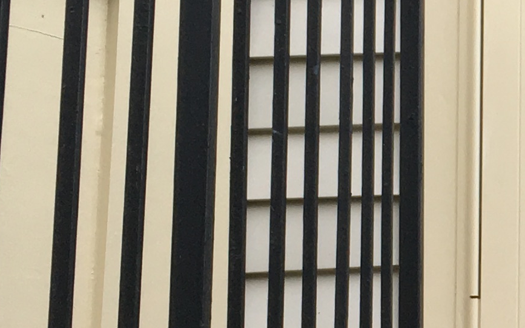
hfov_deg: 13.6
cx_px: 837
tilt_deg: +11.8
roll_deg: +1.1
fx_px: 2046
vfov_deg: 9.2
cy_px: 155
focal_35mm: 143
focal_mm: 4.15
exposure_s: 1/120
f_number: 2.2
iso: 40
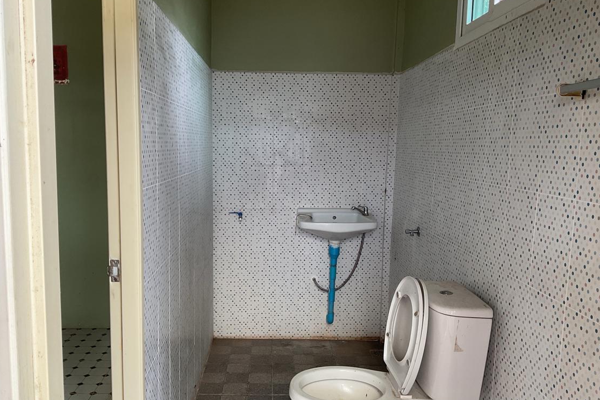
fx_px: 517
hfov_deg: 60.3
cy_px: 207
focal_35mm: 31
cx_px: 293
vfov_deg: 42.3
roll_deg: -1.5
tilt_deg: -7.7
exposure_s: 1/60
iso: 40
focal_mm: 3
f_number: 1.8
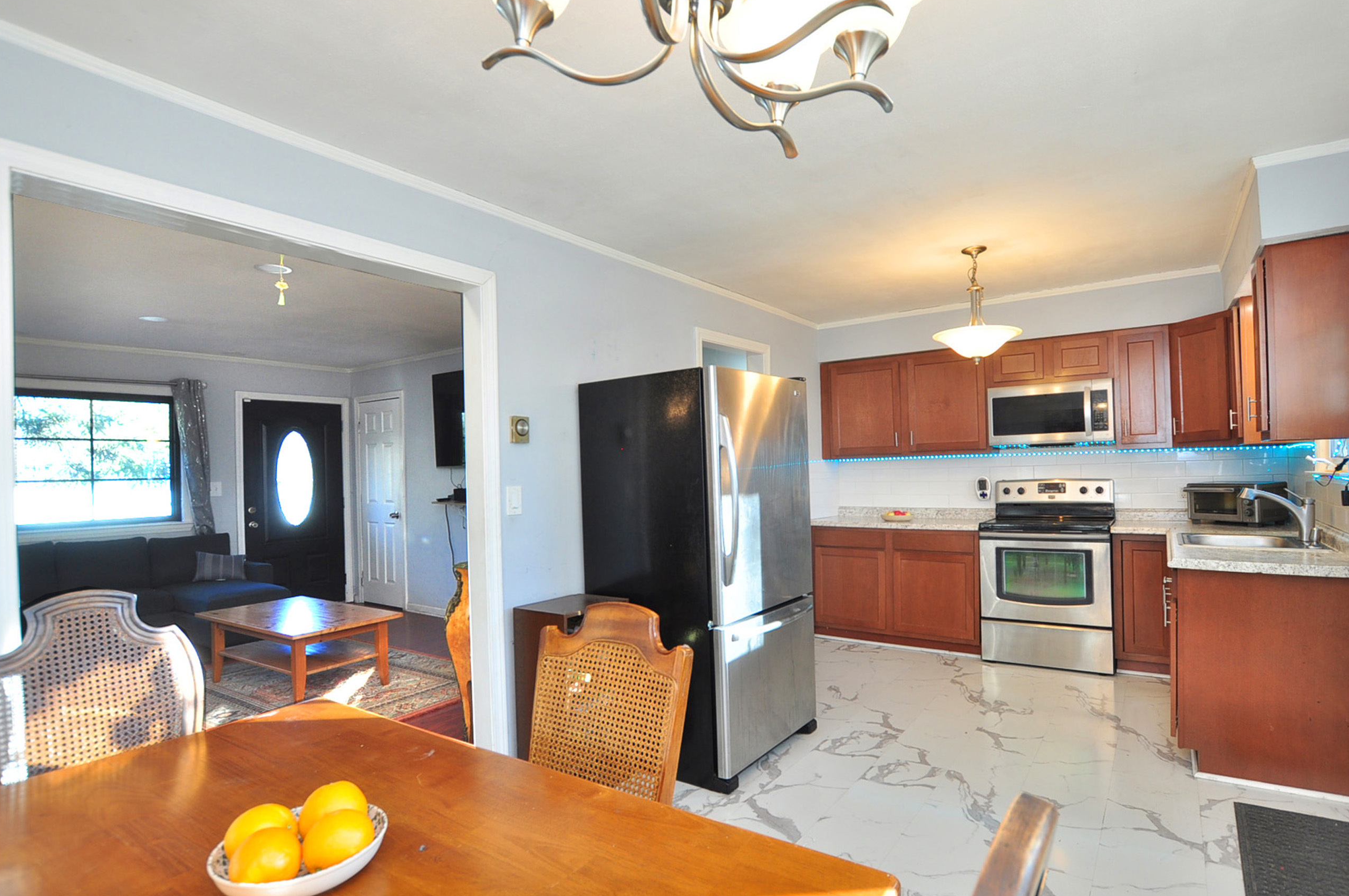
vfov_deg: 70.3
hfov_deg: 93.3
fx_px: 636
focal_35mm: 17
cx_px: 698
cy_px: 458
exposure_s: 1/30
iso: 200
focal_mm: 10
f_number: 4.5
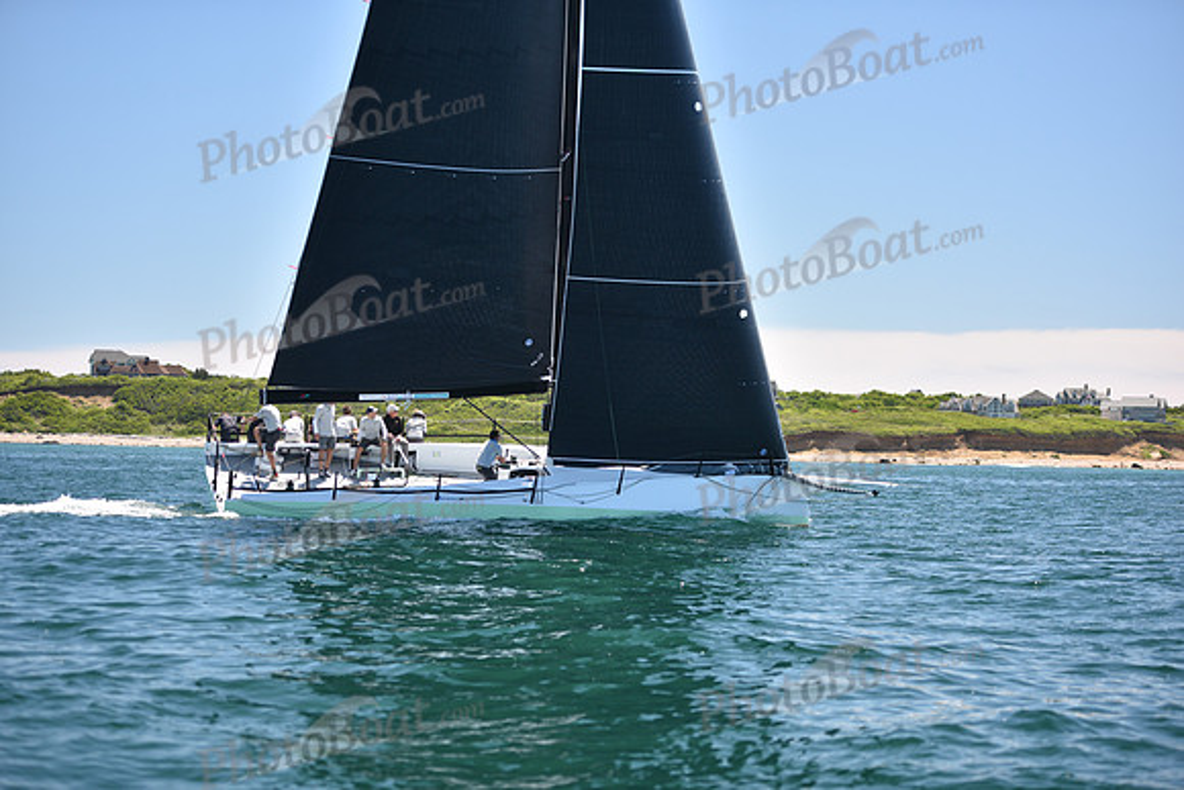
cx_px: 592
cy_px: 395
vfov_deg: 19.5
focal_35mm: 70
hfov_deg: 28.8
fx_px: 2303
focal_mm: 70
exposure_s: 1/800
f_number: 2.8
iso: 250
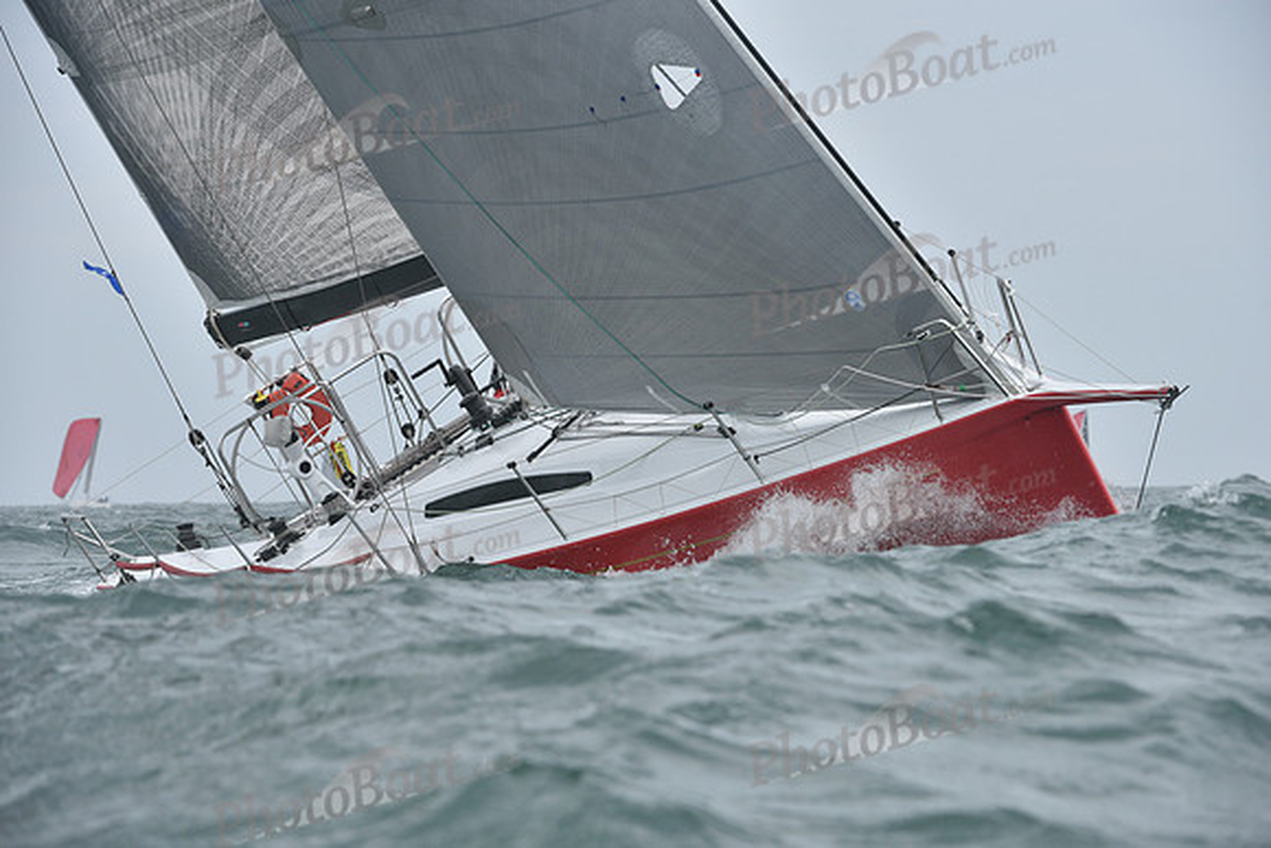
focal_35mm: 200
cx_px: 636
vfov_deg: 6.9
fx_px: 7062
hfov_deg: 10.3
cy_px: 424
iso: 320
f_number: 7.1
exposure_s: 1/1000
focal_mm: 200
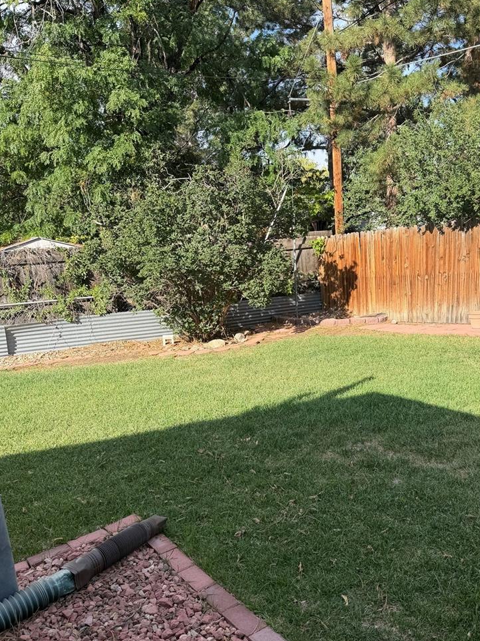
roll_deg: +1.3
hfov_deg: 46.5
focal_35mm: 30
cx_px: 289
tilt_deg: -13.5
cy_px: 350
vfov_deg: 59.9
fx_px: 555
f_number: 1.78
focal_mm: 6.76
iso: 80
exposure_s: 1/1727
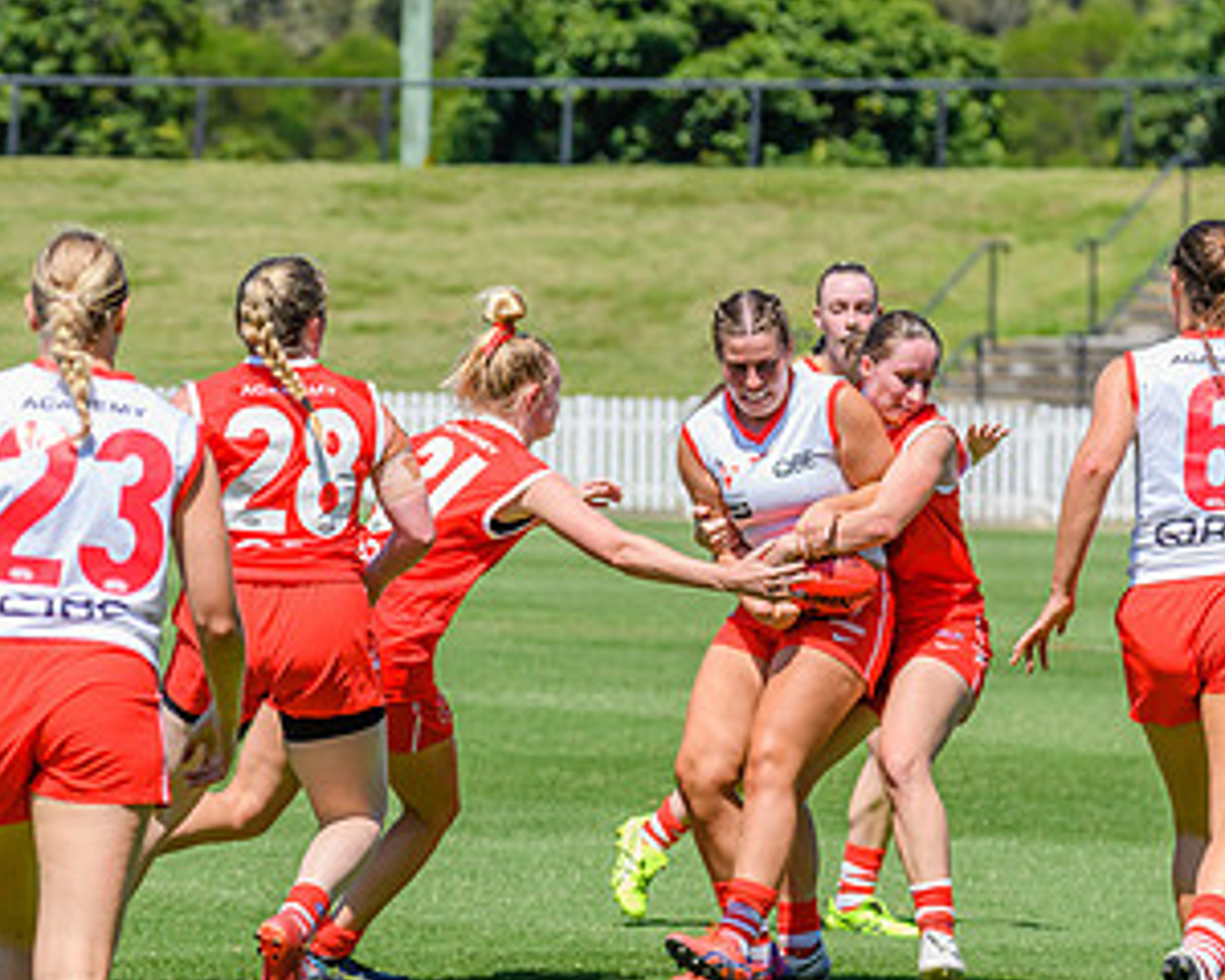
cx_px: 437
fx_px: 15771
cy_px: 684
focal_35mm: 435
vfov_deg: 3.6
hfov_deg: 4.4
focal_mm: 240
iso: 800
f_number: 9
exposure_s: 1/2000
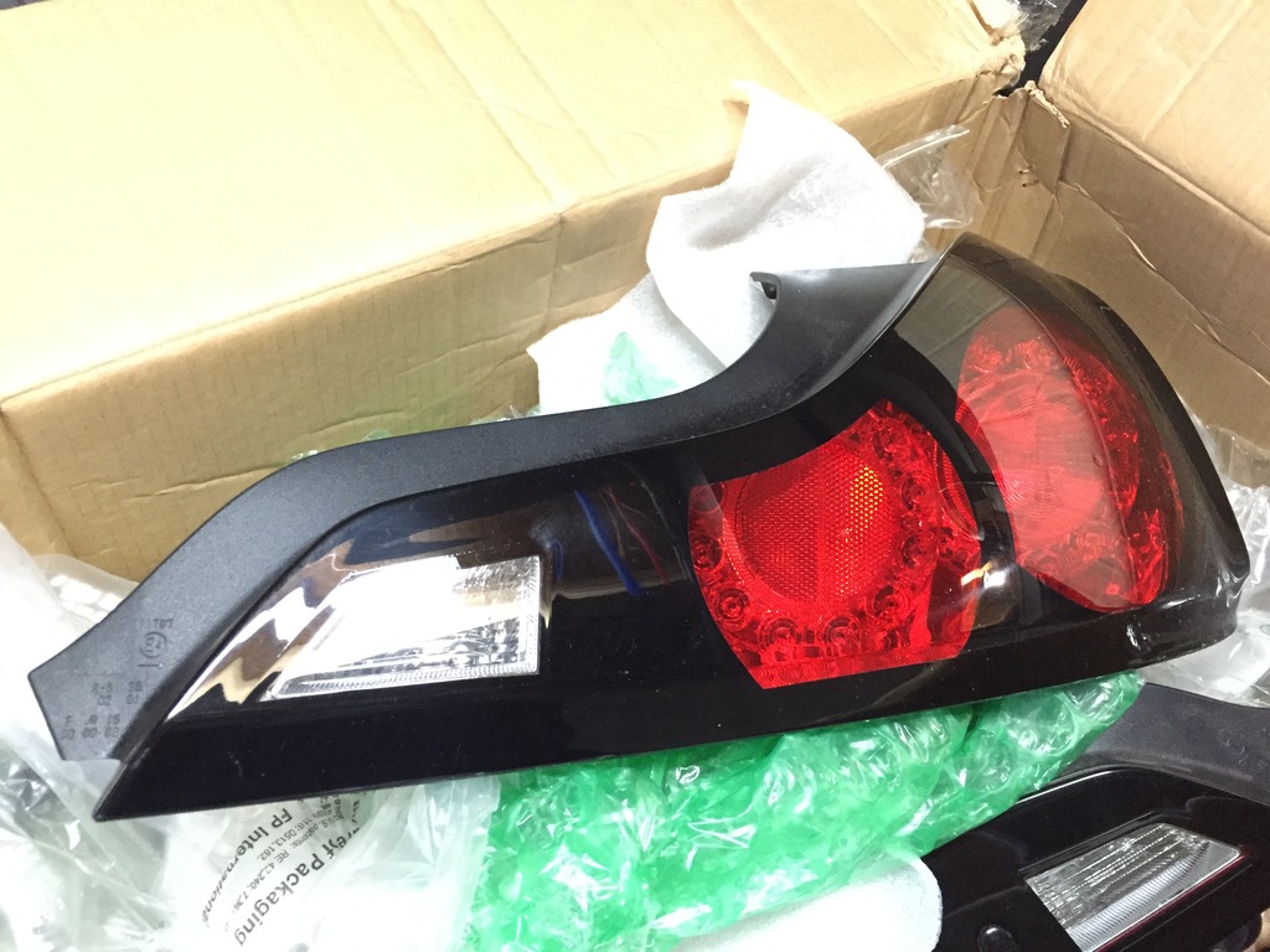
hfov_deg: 61.7
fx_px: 1064
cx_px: 635
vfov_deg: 48.2
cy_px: 476
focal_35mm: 29
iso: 400
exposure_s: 1/15
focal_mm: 4.15
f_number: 2.2
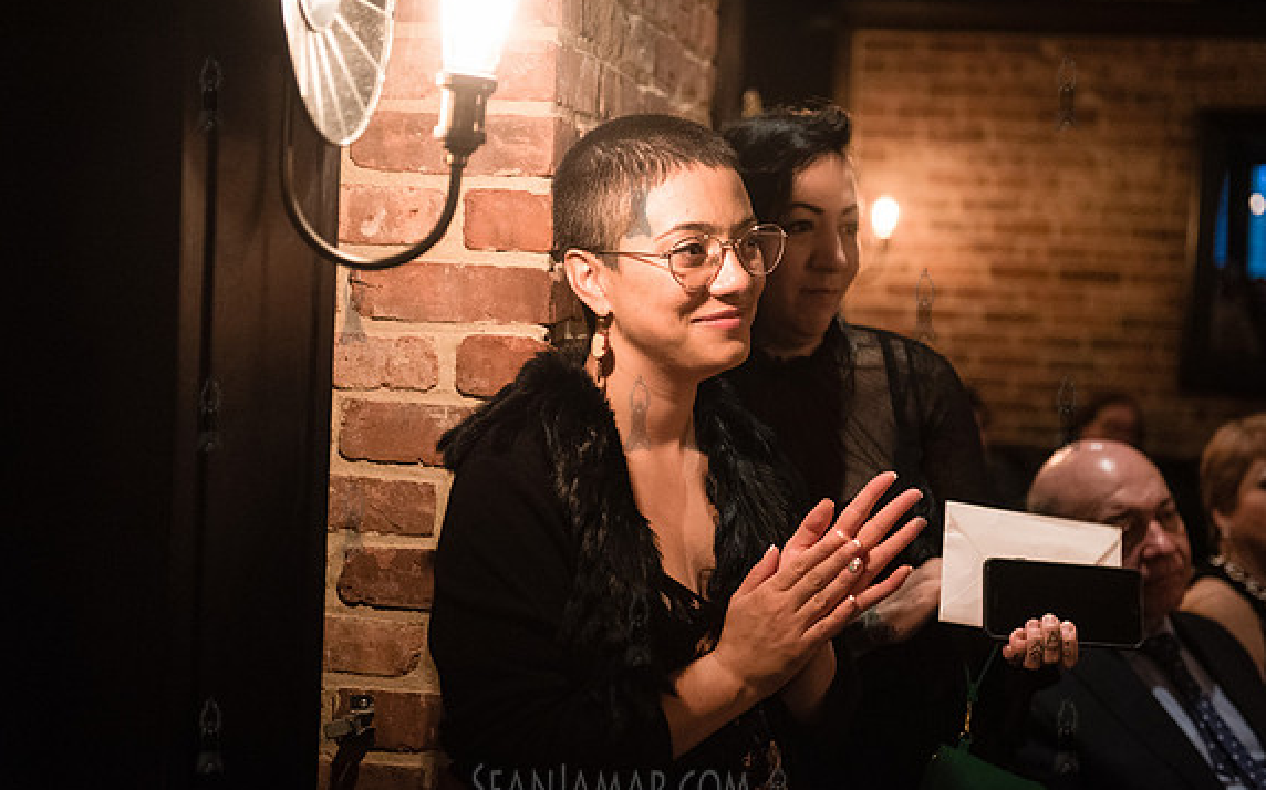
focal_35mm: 60
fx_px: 2069
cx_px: 637
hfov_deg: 34.0
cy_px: 413
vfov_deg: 21.6
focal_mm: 58
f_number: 2.8
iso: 4000
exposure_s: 1/125
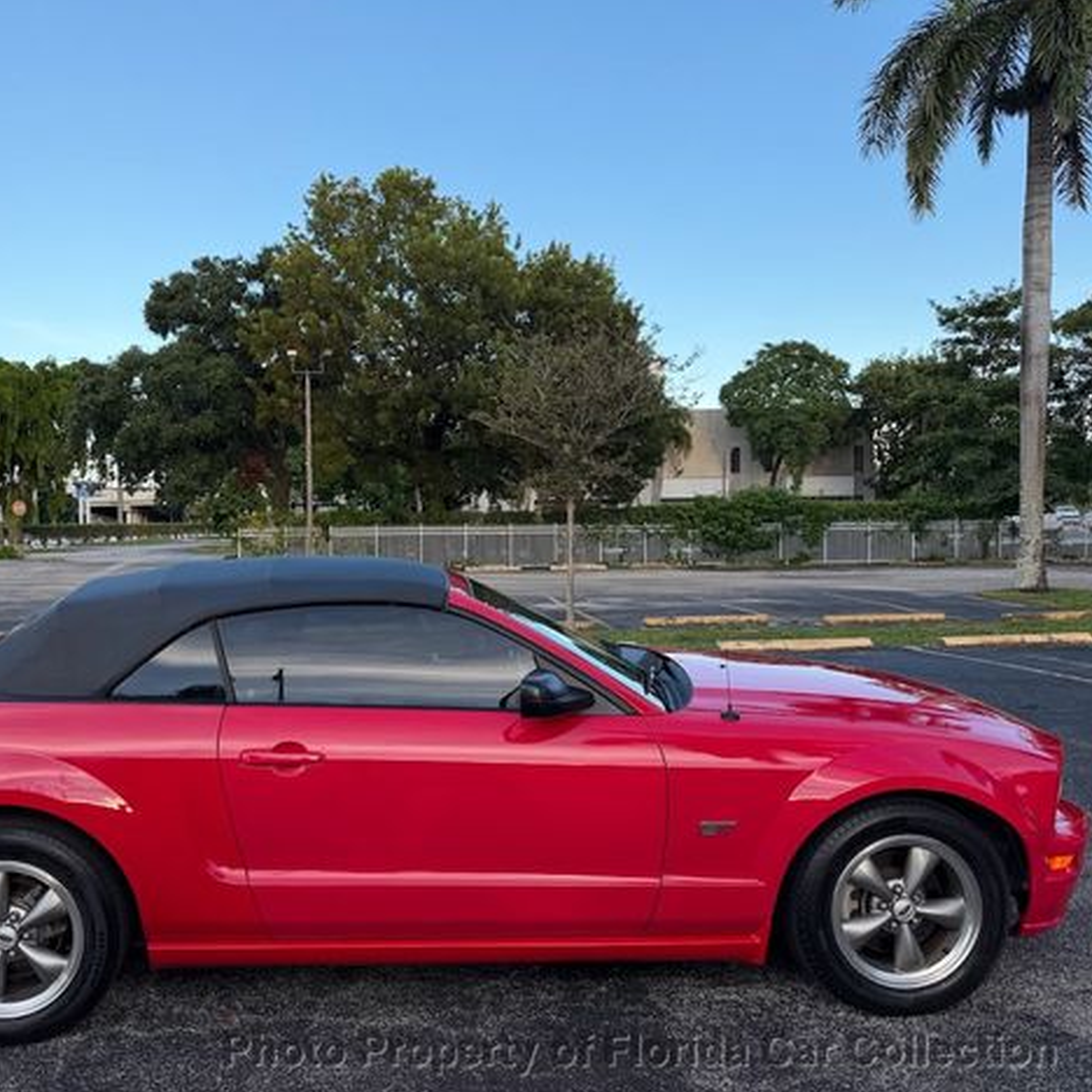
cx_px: 385
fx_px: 1035
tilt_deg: +1.4
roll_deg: +1.0
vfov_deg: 55.6
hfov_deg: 54.7
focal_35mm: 29
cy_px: 539
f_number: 1.78
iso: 80
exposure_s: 1/649
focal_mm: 6.76
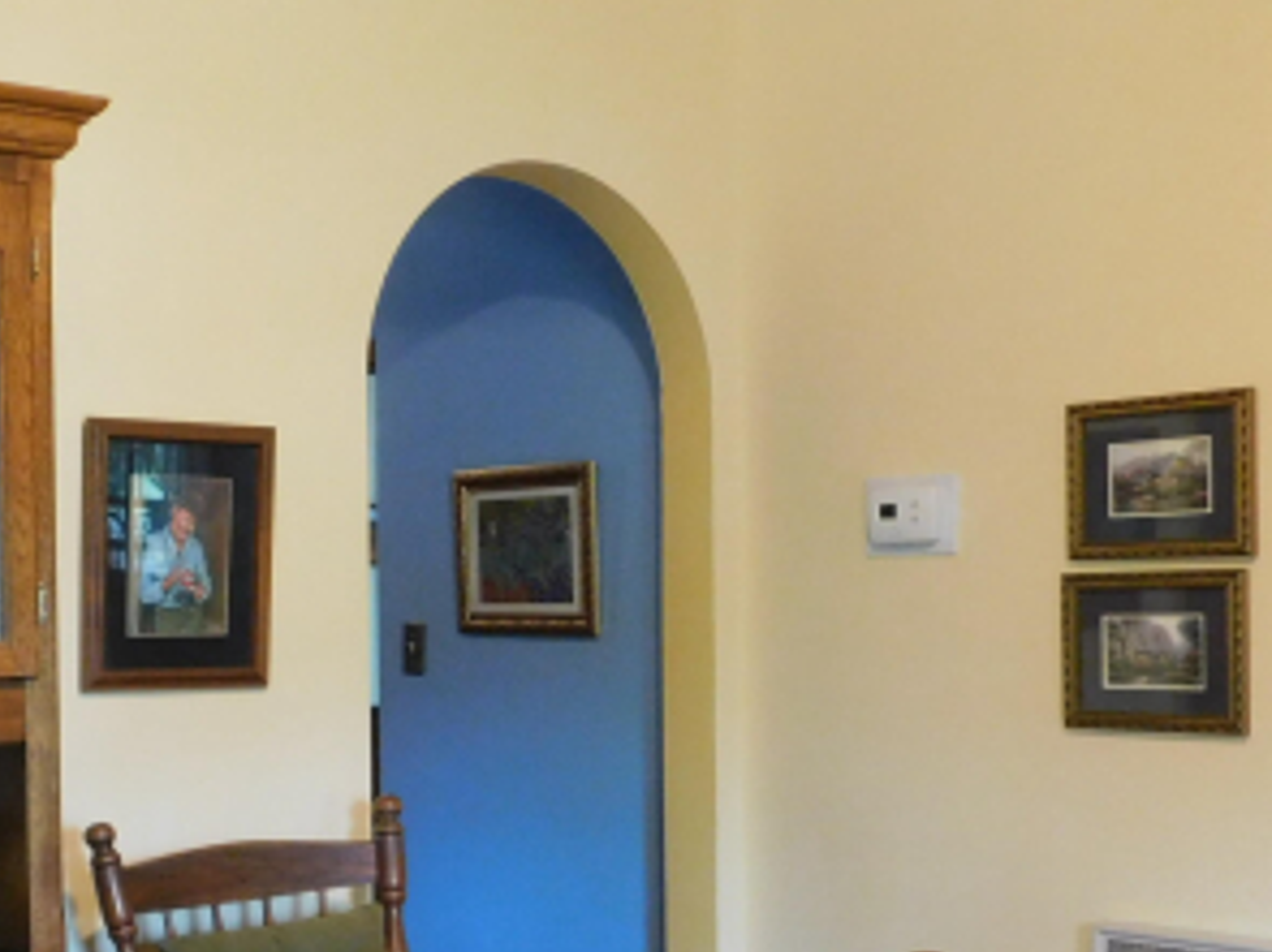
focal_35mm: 52
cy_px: 668
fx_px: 1910
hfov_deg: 35.4
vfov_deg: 27.8
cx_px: 218
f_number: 3
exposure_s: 1/15
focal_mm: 4
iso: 400
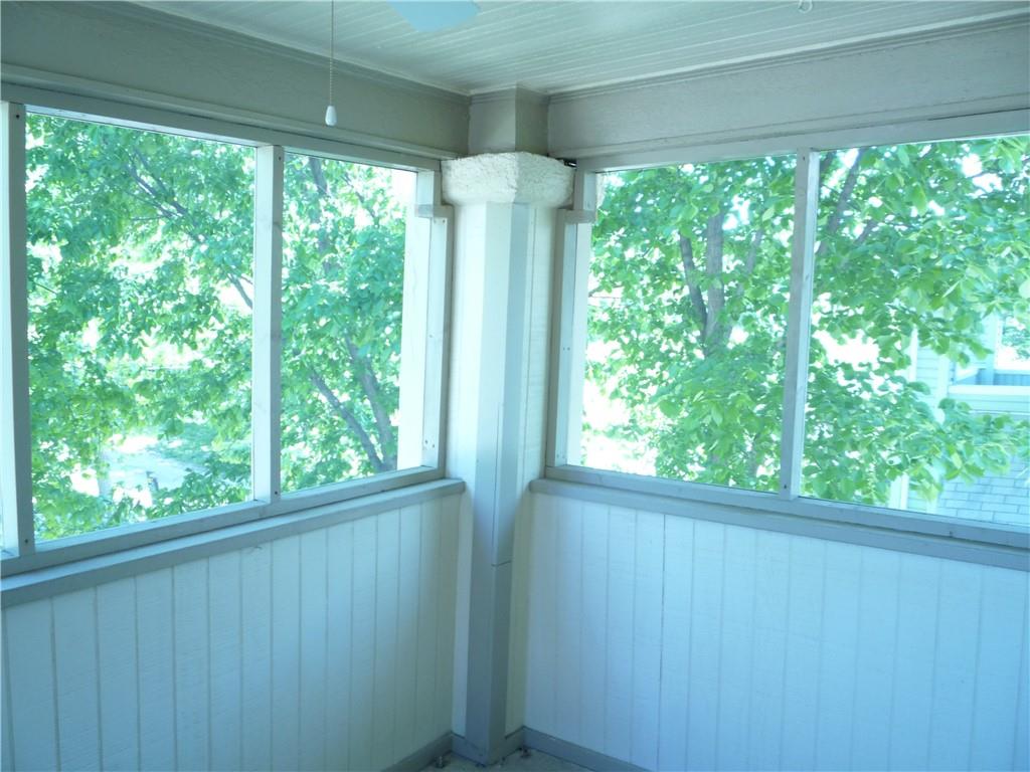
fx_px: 893
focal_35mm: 30
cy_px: 386
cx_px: 515
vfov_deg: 46.8
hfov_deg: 60.0
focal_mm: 5.2
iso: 200
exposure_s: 1/30
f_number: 3.3
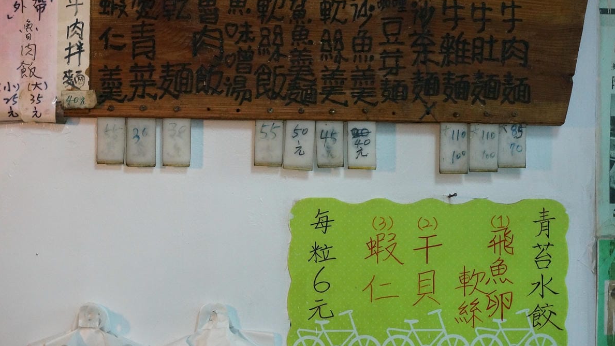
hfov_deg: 28.4
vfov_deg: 16.2
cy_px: 149
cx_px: 309
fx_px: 1215
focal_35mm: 75
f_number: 5.6
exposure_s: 1/80
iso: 3200
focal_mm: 47
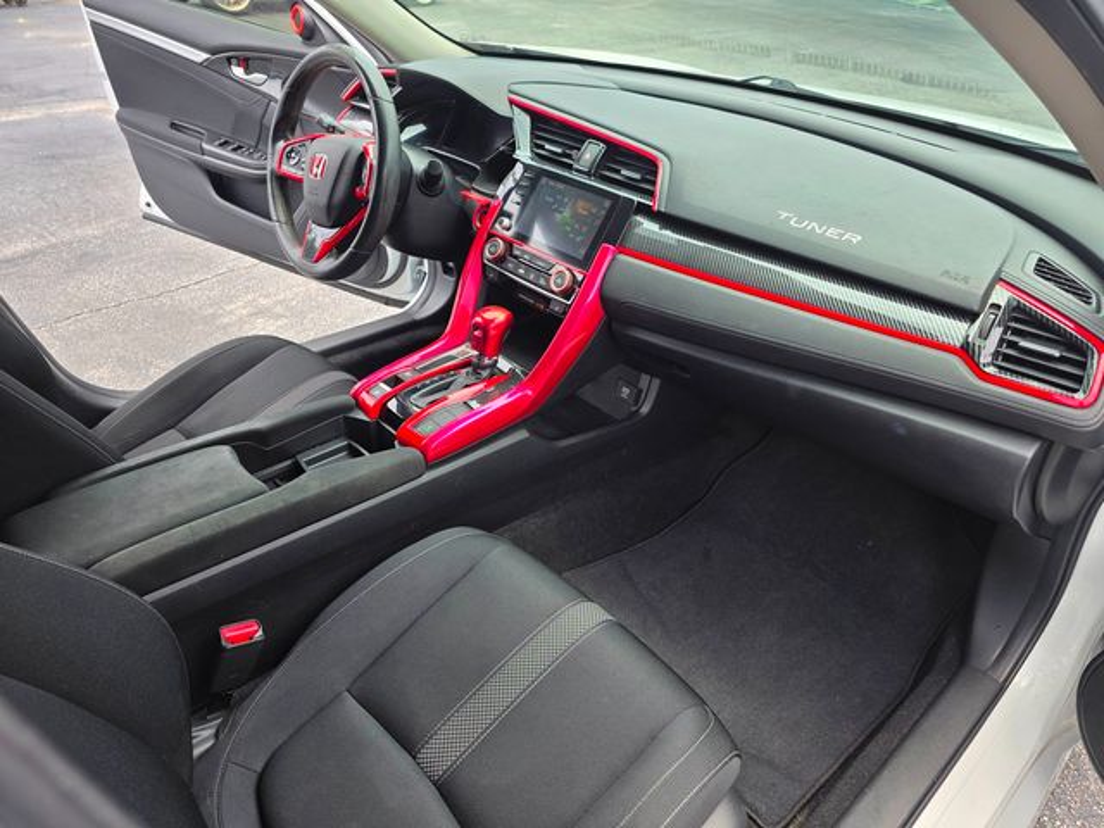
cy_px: 414
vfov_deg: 58.9
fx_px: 734
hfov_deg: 73.9
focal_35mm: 23
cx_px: 552
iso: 32
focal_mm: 6.3
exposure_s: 1/359
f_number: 1.7
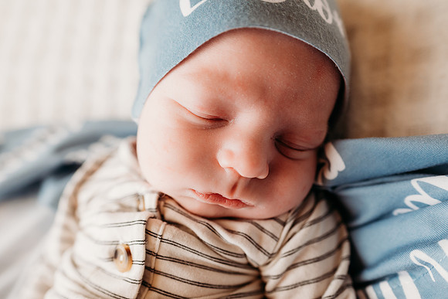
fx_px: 299
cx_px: 224
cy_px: 150
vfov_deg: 53.2
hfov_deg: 73.7
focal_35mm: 24
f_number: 2.8
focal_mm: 24
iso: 200
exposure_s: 1/200
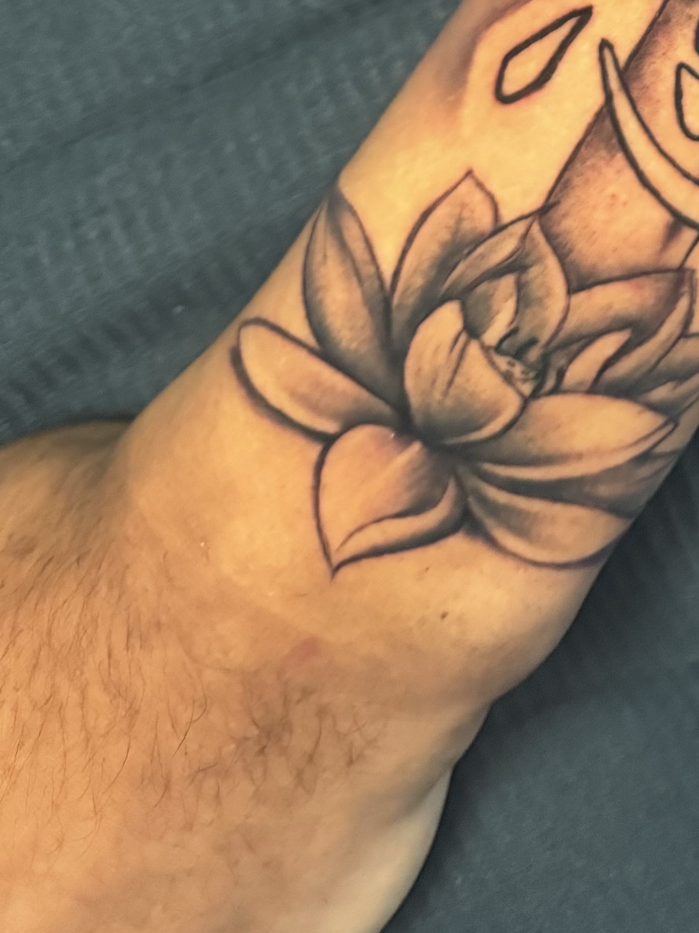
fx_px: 1966
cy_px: -377
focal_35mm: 73
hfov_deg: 18.0
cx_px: 1050
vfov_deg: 22.8
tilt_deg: -61.1
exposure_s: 1/40
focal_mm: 6.86
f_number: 1.78
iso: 1000
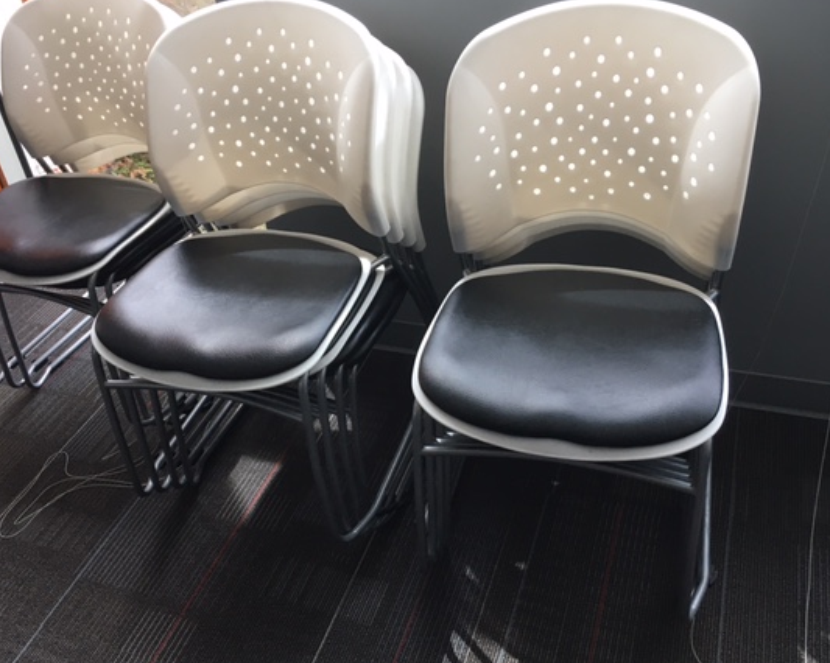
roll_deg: +6.7
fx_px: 835
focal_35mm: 34
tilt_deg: -35.6
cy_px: 338
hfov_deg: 52.8
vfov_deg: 43.3
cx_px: 386
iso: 32
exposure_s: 1/30
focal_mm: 4.15
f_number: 2.2
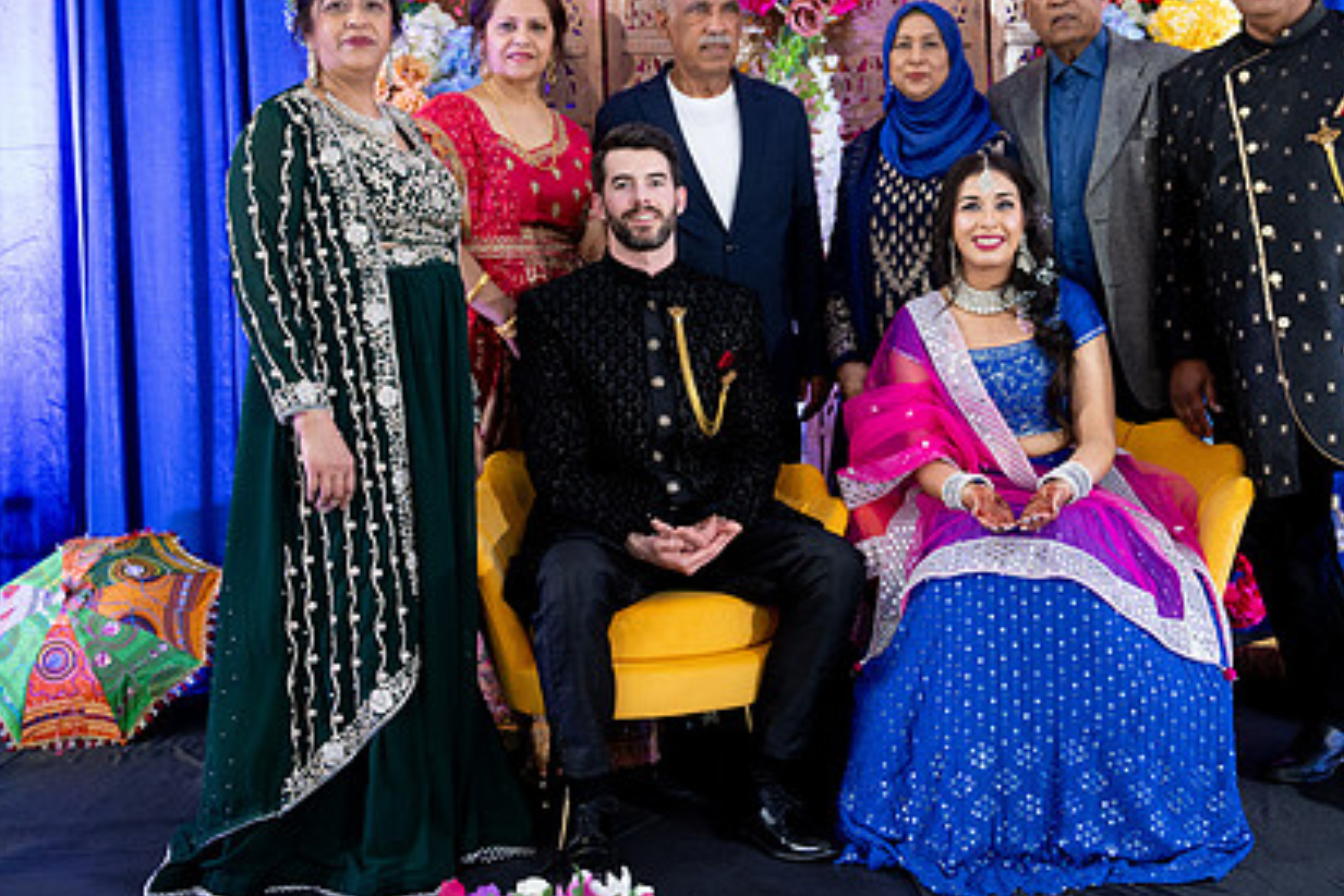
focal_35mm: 48
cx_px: 860
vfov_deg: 27.9
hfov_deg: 40.8
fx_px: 1792
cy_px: 319
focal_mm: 34
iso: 1250
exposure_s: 1/100
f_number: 2.8
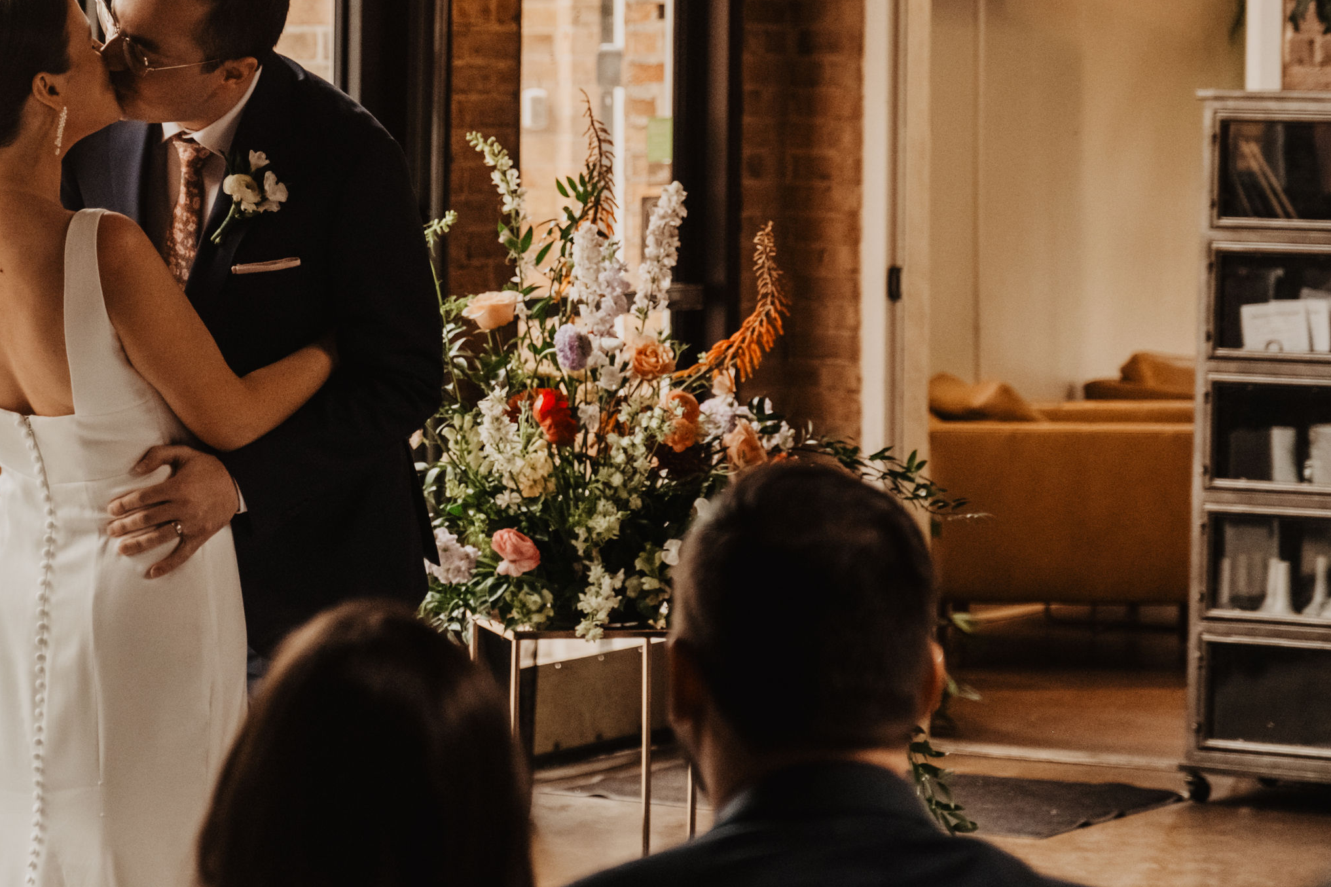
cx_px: 233
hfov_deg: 13.9
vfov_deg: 9.3
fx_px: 5434
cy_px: 175
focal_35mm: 147
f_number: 3.2
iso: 1000
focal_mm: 55
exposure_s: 1/500
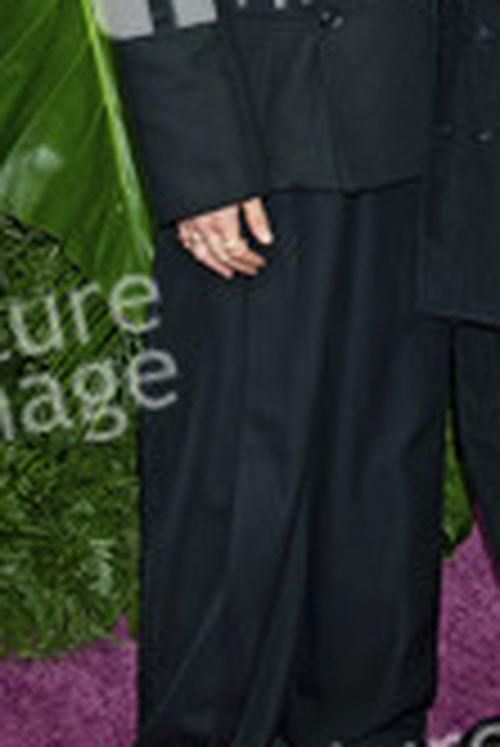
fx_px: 1601
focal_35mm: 77
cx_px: 439
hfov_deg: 17.5
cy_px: 158
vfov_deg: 25.9
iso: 400
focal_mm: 32
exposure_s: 1/200
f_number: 5.6
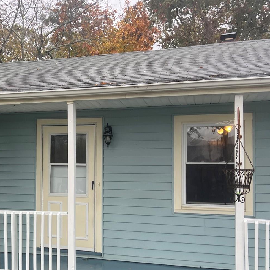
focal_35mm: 48
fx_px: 424
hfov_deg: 34.0
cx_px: 42
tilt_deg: +5.9
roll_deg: -1.9
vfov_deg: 35.2
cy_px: 162
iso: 32
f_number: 1.5
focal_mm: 5.7
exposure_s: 1/121
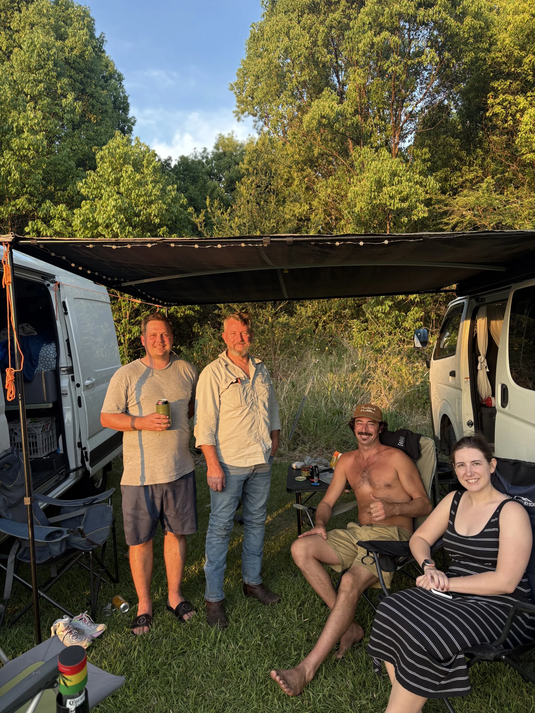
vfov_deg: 67.3
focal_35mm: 26
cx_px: 268
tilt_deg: -0.3
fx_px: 536
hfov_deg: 53.1
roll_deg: +1.6
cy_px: 356
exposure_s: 1/323
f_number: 1.6
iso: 64
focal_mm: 5.96
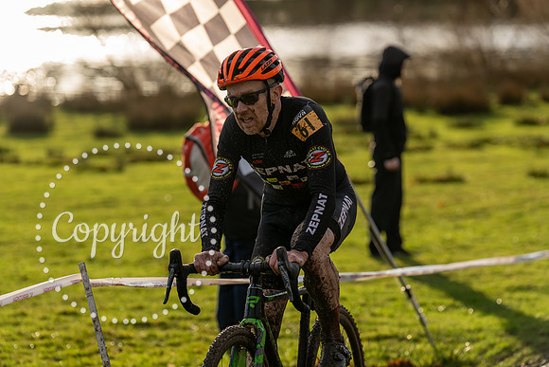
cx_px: 274
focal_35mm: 154
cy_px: 184
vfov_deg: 8.9
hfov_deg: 13.3
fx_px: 2349
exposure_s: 1/1000
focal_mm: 154
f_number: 4
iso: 250
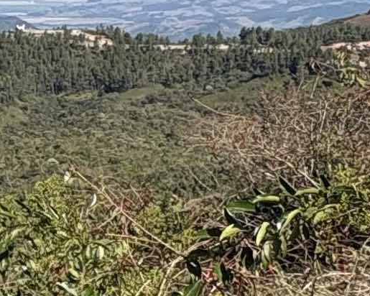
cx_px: -208
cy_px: 119
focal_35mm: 107
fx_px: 1172
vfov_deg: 14.4
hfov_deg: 16.2
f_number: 2.2
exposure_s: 1/2146
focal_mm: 2.22
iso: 50
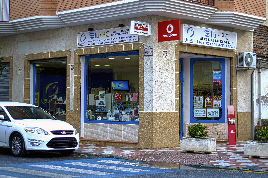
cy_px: 89
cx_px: 134
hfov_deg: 27.0
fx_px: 557
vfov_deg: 18.1
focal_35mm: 75
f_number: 2
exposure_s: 1/60
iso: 100
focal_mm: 50
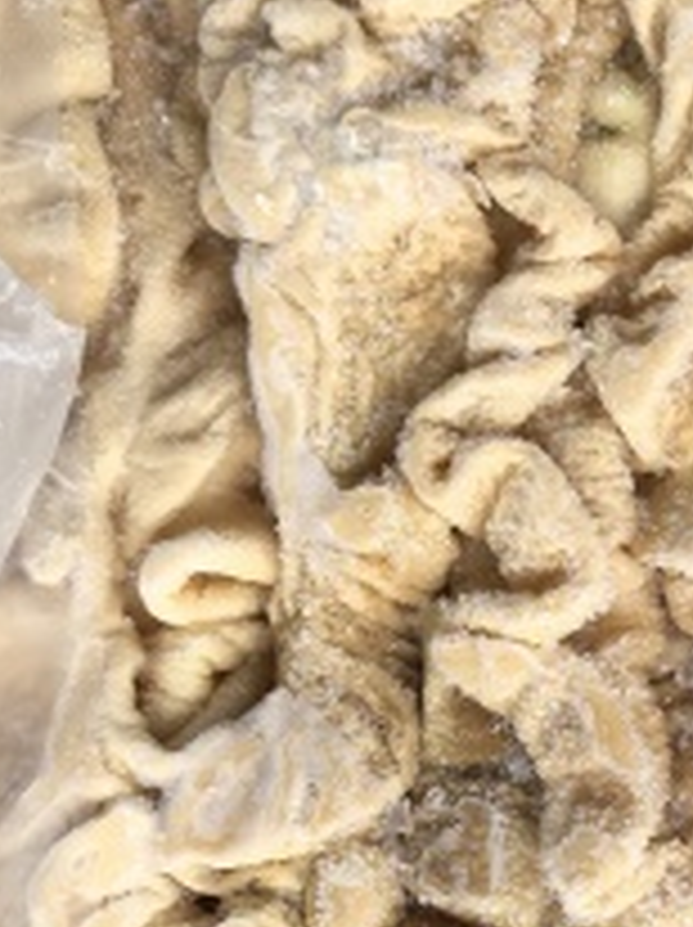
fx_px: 2809
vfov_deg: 18.6
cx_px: 1494
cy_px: 724
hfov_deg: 12.1
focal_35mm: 105
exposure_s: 1/100
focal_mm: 5.75
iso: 250
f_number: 2
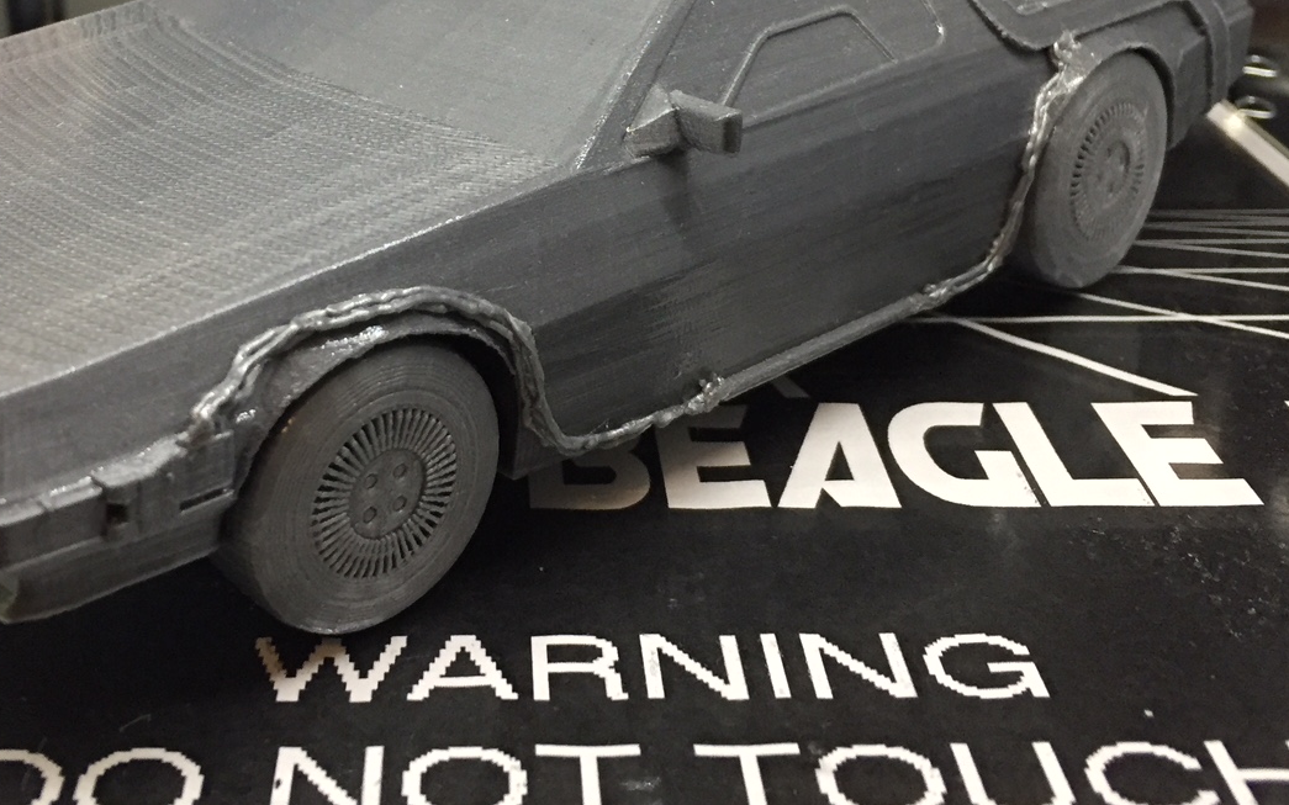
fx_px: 1686
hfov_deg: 41.5
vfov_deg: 26.2
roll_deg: +0.8
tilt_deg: -18.0
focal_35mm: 48
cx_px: 475
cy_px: 121
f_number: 2.2
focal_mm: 4.15
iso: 160
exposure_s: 1/30
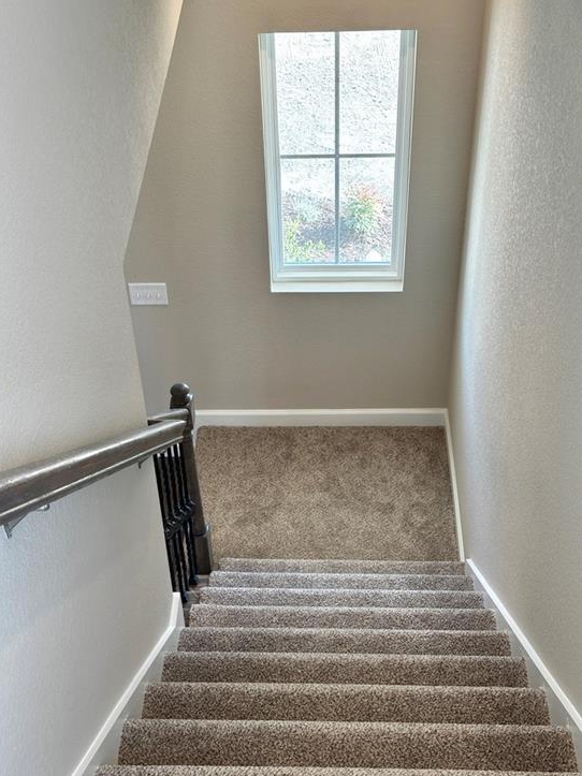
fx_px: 1144
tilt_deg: -42.7
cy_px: 394
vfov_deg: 37.5
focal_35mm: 51
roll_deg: +3.1
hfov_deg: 28.6
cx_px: 286
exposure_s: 1/131
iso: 80
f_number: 1.78
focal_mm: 6.86
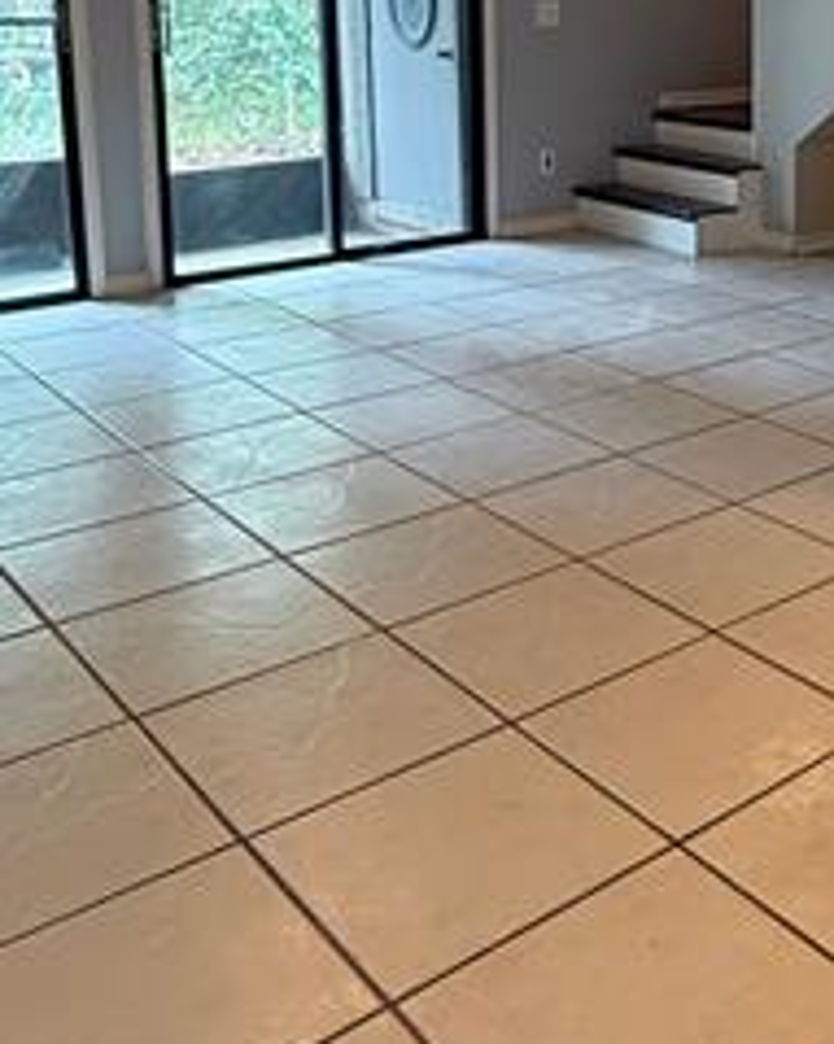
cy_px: 197
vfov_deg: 40.2
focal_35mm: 44
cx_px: 838
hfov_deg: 31.5
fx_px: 1358
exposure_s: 1/60
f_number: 2.2
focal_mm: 2.22
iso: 400
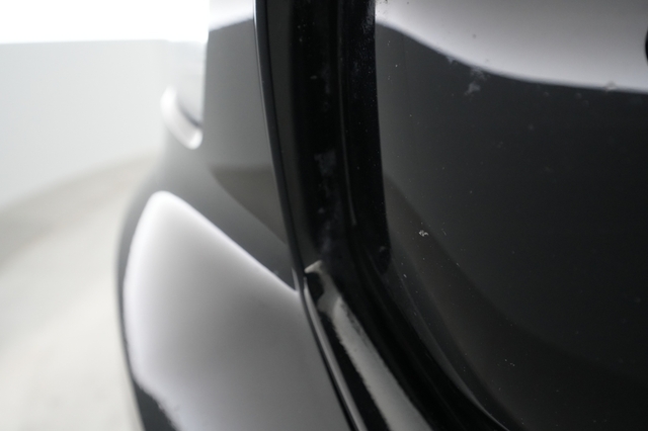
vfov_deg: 46.4
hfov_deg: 65.5
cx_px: 324
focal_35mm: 28
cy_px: 216
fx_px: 504
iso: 5000
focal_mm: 28
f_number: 5
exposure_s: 1/100
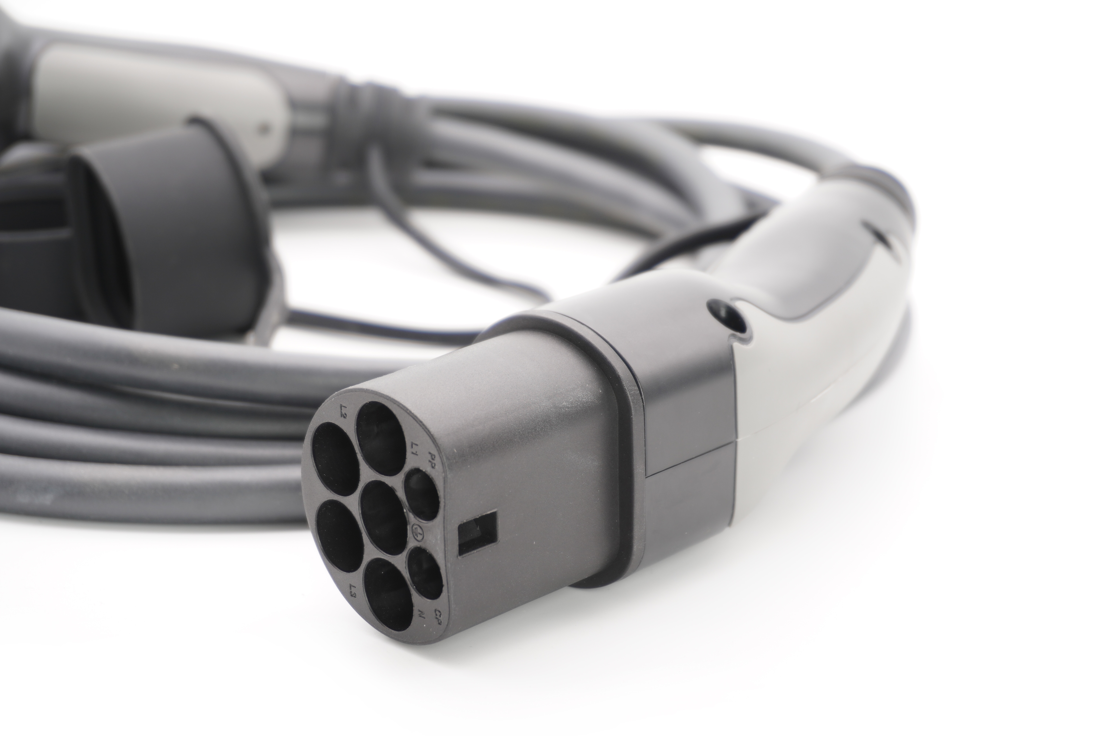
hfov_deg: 27.0
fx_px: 2300
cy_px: 368
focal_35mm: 75
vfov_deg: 18.2
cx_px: 552
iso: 100
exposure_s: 1/20
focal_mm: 50
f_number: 5.6
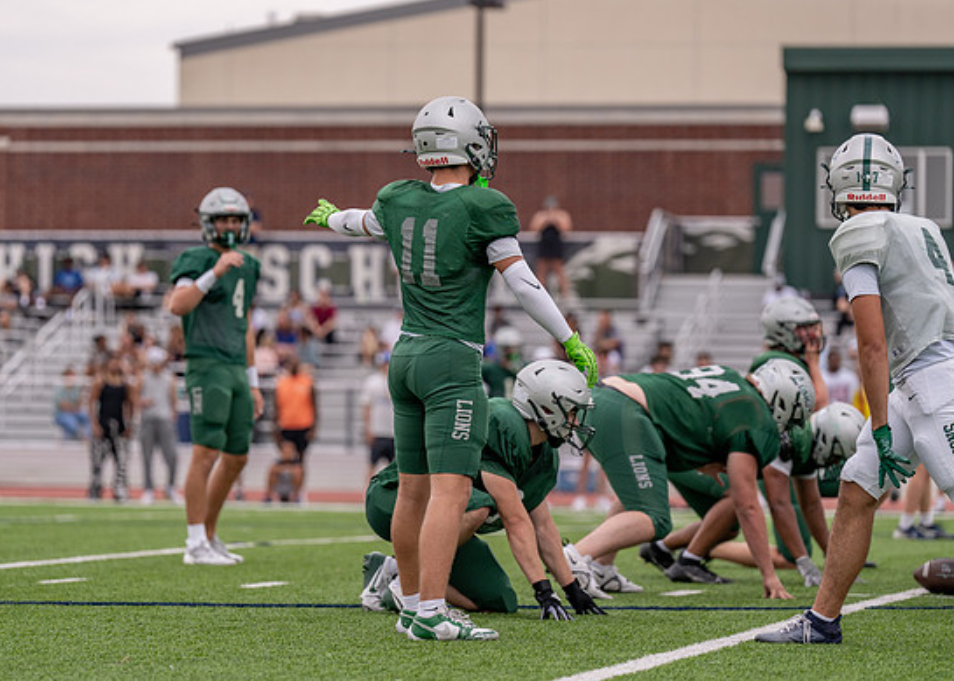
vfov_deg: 8.7
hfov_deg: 12.1
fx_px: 4497
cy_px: 360
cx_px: 437
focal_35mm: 166
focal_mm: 143
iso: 320
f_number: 2.8
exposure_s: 1/3200
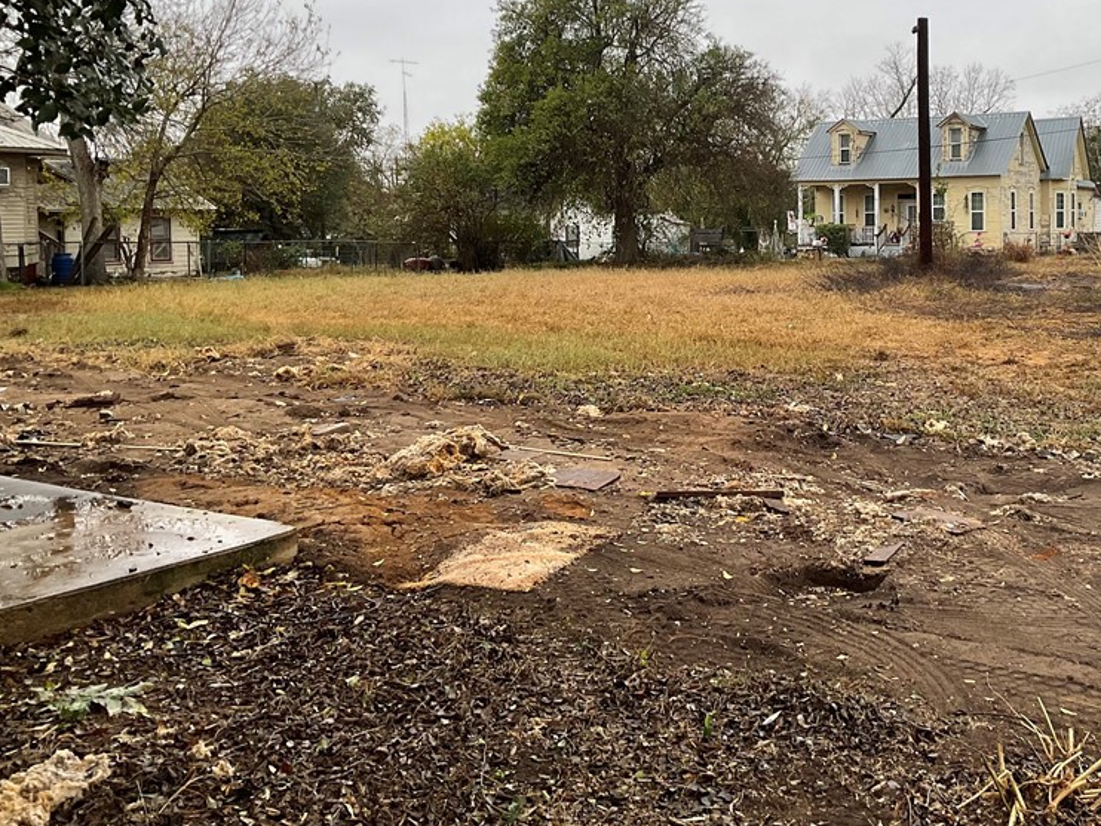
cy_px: 270
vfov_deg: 35.6
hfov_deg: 46.1
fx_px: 1273
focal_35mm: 40
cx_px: 723
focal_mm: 3
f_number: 1.8
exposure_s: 1/122
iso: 20
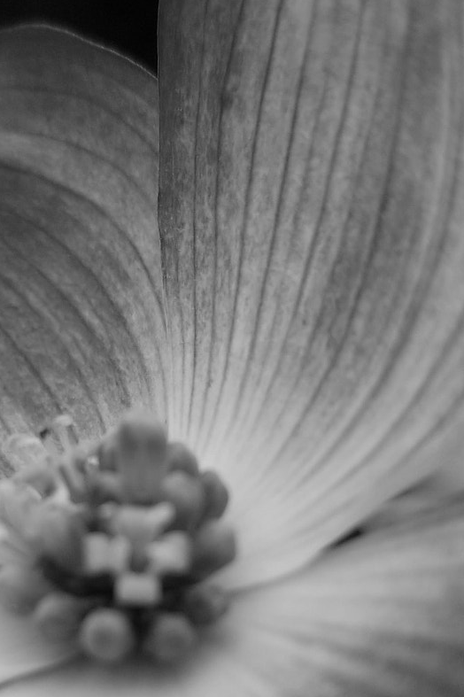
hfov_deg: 24.3
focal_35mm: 55
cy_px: 556
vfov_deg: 35.1
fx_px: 1064
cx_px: 111
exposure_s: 1/1024
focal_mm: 4.25
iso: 50
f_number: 1.7
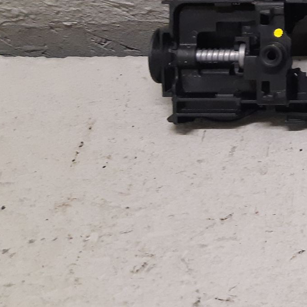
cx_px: 458
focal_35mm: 69
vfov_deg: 23.9
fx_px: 692
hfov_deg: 21.2
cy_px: -1
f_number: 1.7
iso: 200
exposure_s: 1/50
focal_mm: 3.93
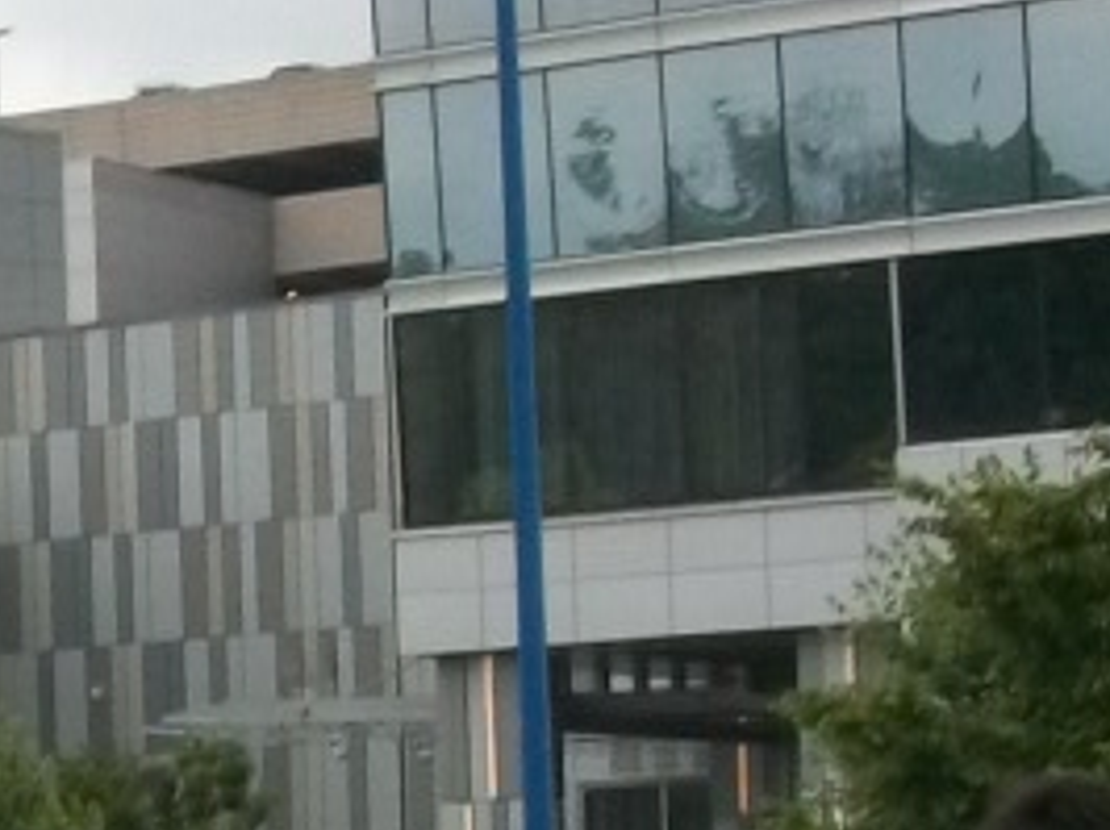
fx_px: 4934
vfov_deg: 9.4
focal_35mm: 154
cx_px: -1252
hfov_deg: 11.3
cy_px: 1255
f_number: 5.5
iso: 80
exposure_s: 1/320
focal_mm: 5.7
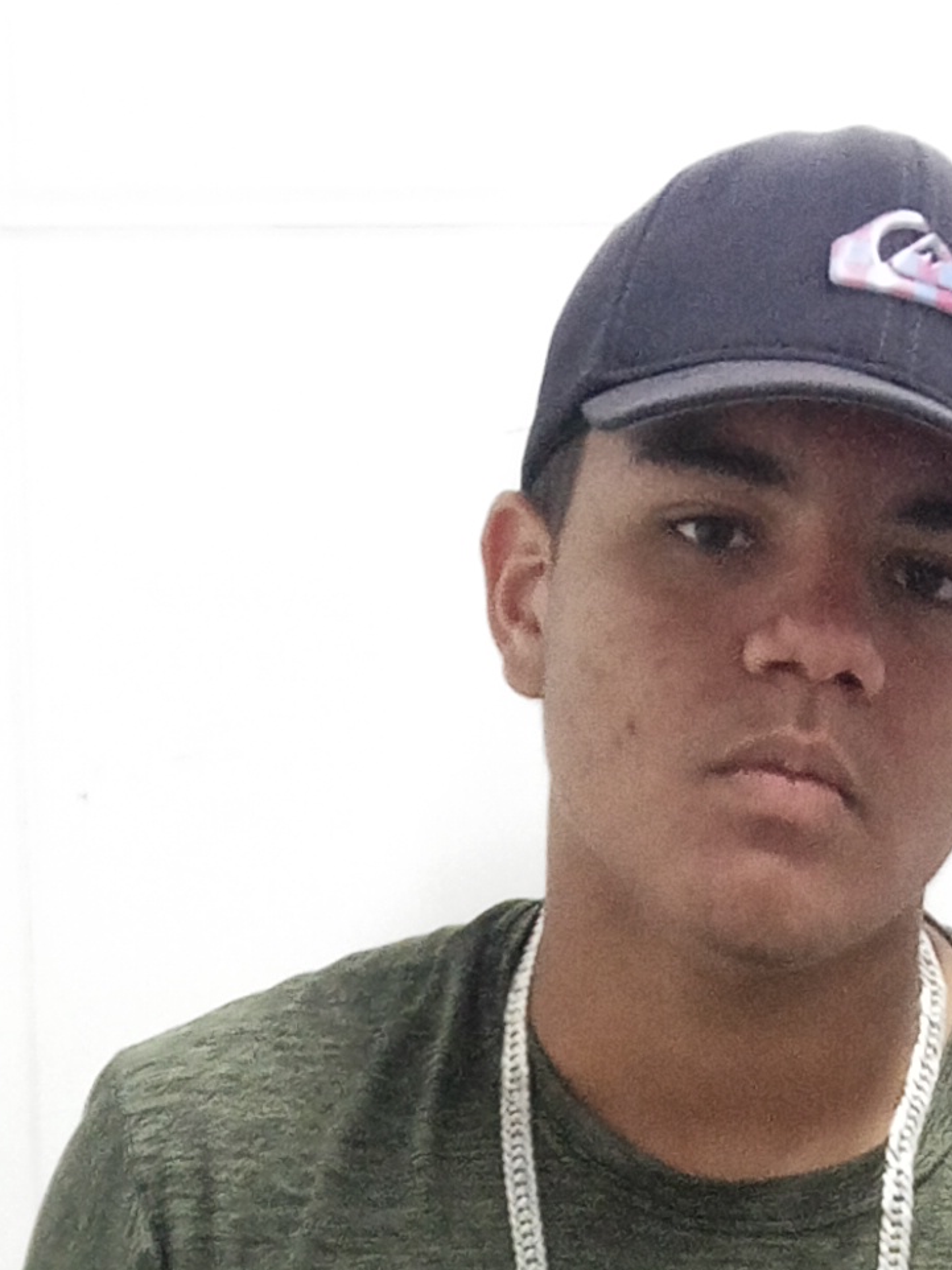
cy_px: 2251
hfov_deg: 12.8
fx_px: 4219
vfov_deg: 15.0
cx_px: 693
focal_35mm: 115
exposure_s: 1/30
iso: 1250
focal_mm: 3.98
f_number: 1.8
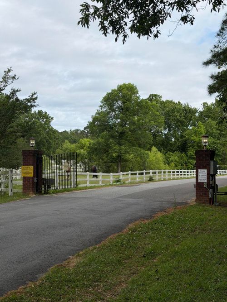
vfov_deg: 39.7
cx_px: 114
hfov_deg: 30.3
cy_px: 151
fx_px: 420
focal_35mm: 48
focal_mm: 6.76
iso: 64
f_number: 1.78
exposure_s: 1/4587
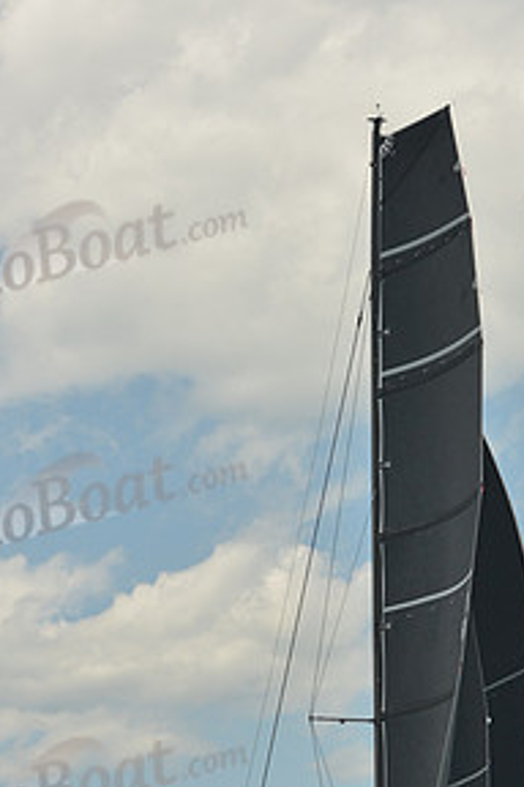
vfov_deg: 14.5
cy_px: 615
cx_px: 389
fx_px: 3078
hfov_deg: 9.7
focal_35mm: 141
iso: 400
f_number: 6.3
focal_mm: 70
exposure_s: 1/800
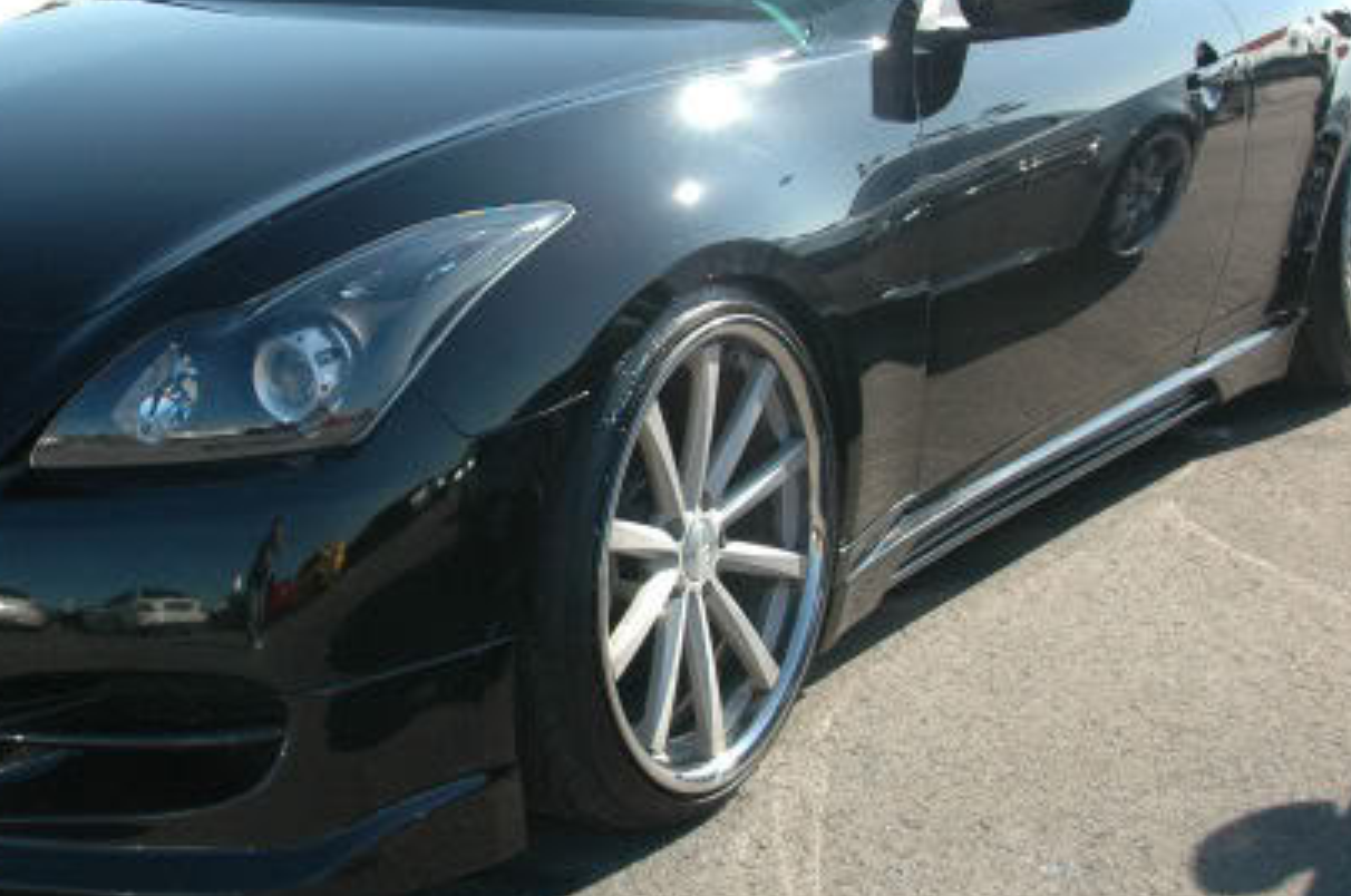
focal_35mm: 59
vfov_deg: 22.9
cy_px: 328
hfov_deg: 33.7
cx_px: 461
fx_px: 2211
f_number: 4.5
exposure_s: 1/800
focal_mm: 22
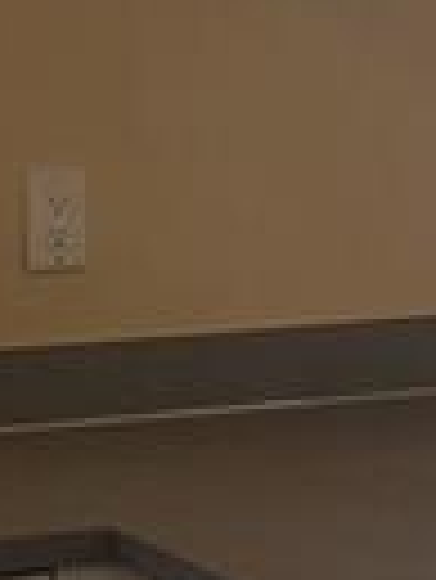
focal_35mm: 173
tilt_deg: -10.2
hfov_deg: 8.5
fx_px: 2901
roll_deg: +0.4
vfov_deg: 11.4
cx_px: 481
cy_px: 378
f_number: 2.2
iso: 40
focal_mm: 4.15
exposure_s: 1/30
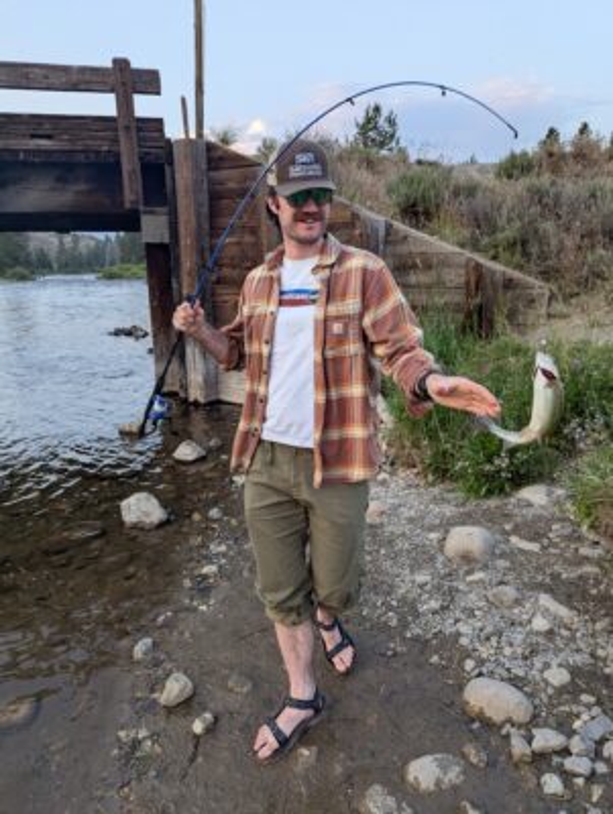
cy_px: 407
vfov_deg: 71.5
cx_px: 306
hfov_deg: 56.9
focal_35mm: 24
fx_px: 565
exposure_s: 1/263
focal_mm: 6.81
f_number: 1.85
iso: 131
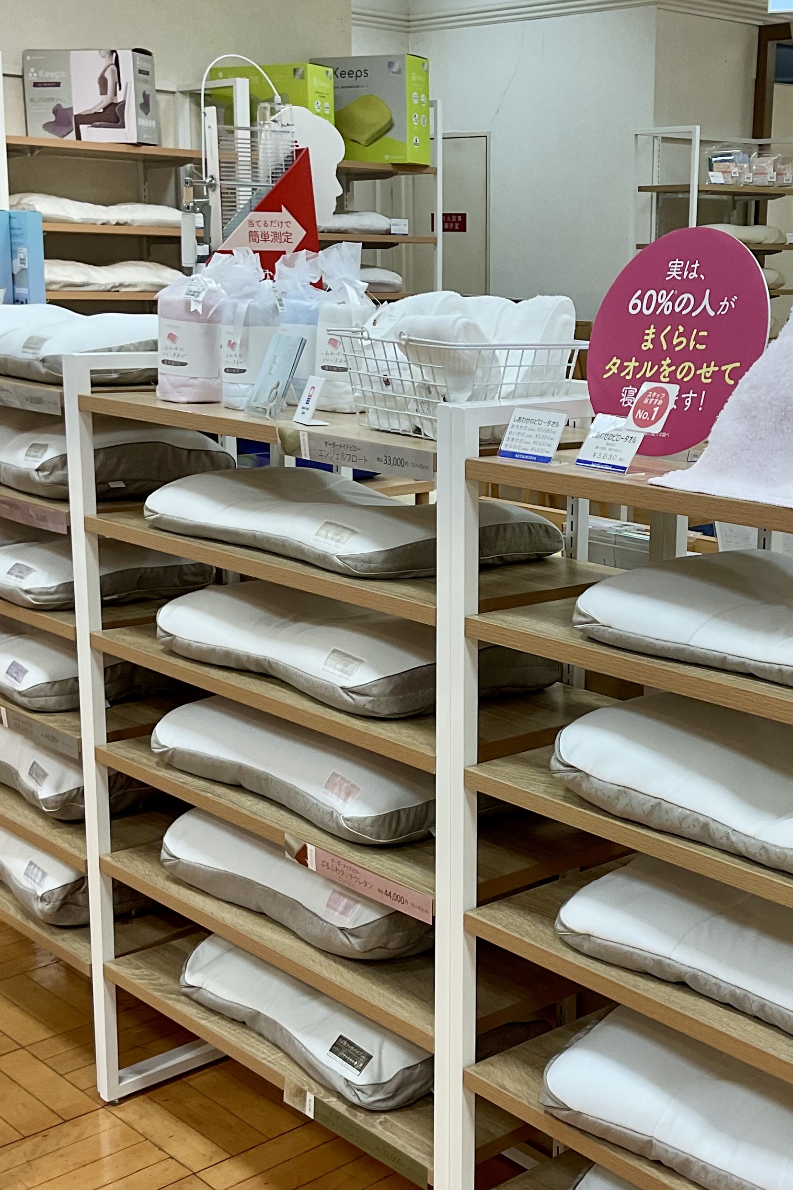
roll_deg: +0.3
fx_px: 1619
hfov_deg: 27.3
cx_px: 552
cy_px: 627
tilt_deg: -13.7
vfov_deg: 40.3
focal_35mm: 49
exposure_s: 1/100
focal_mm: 3
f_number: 1.8
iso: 40
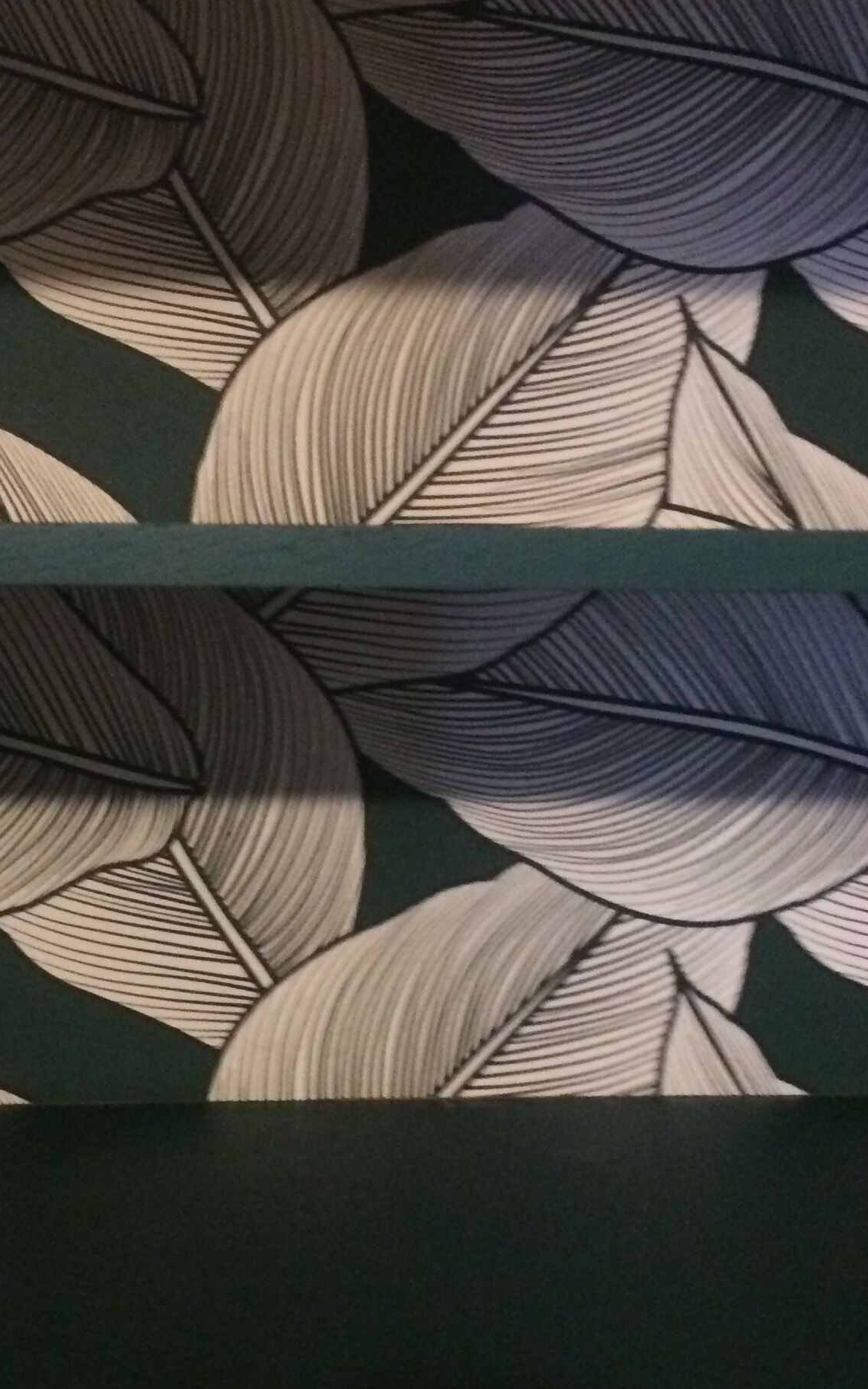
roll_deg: -0.1
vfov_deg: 36.9
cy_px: 690
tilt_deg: -6.3
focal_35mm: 55
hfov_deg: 23.5
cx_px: 349
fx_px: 2082
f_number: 2.2
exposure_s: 1/17
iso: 400
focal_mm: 4.15
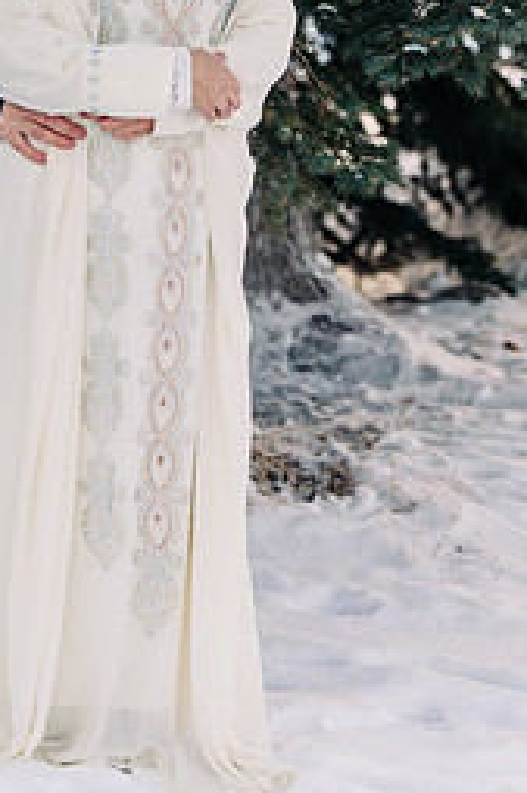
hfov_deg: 8.9
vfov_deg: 13.3
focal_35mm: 154
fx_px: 3386
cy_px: 159
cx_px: 156
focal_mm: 87
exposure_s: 1/160
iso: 100
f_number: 2.8
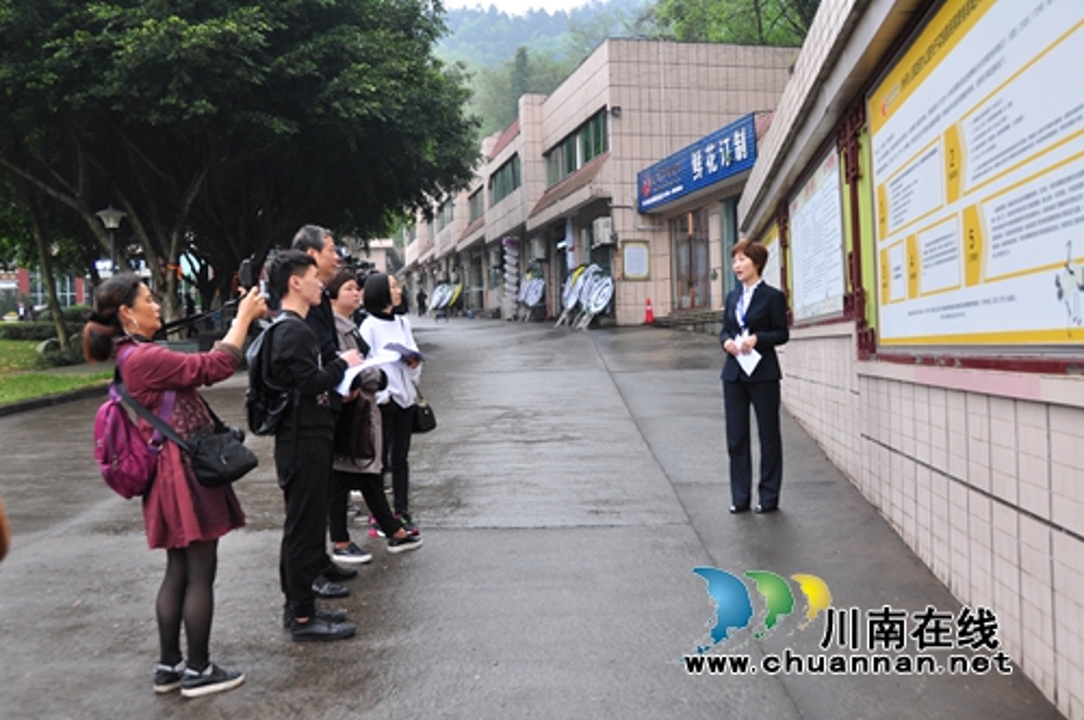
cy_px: 360
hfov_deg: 57.3
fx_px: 992
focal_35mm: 33
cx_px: 542
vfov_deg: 39.9
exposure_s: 1/80
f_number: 5.6
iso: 200
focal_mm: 22
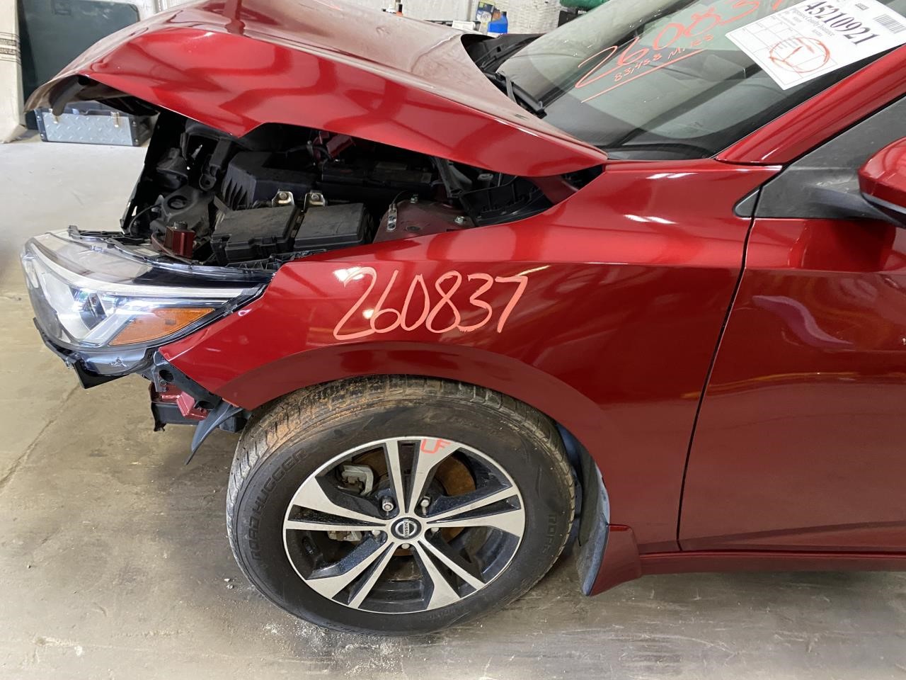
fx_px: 680
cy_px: 340
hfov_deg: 67.3
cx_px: 453
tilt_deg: -29.7
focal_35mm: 26
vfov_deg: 53.1
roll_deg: -4.3
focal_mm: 4.25
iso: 400
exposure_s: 1/40
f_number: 1.8
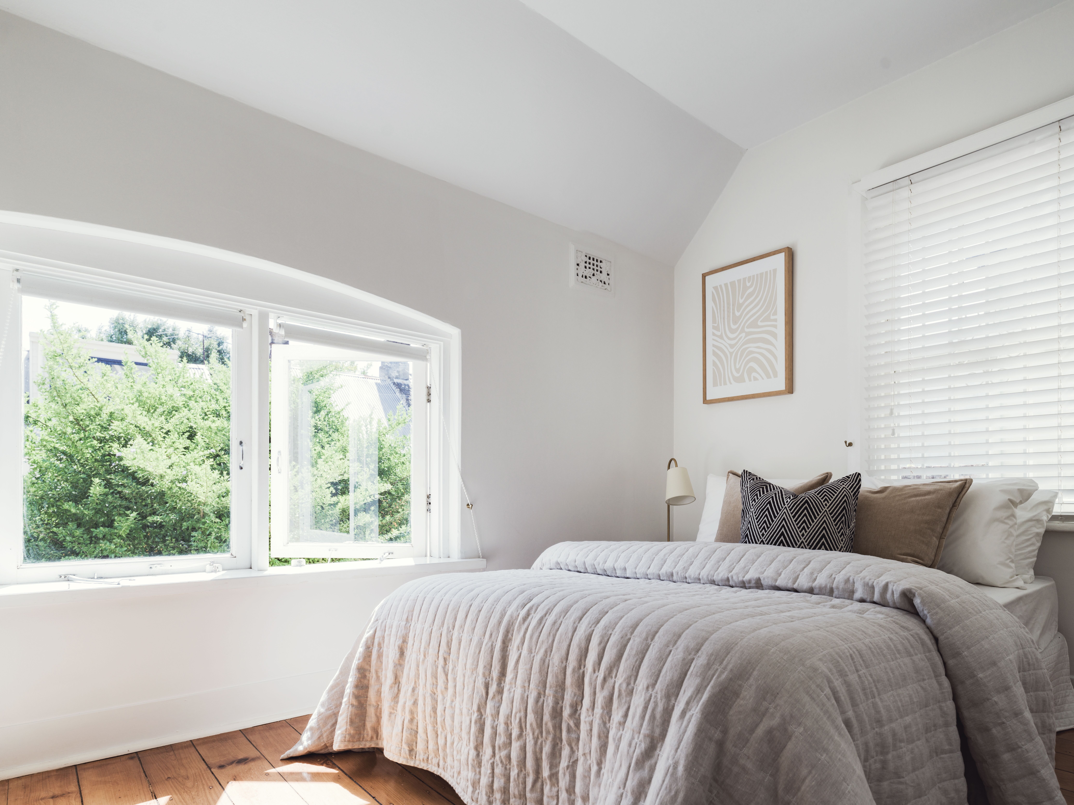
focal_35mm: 16
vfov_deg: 78.1
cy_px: 402
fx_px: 496
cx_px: 537
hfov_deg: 94.5
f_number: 8
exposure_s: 1/60
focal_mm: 21
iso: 100
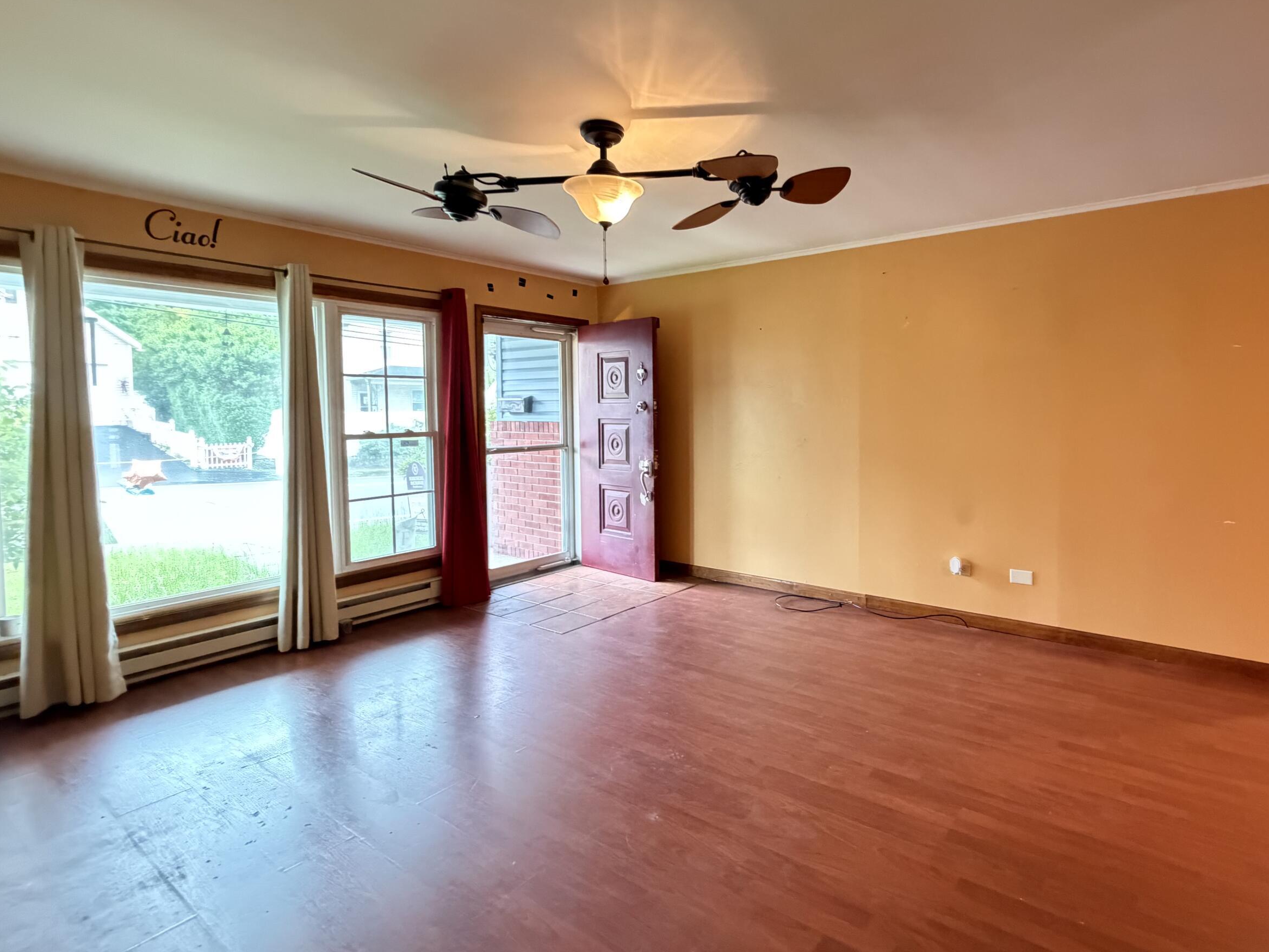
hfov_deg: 86.5
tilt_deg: -1.5
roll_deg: +0.4
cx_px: 771
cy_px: 432
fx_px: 660
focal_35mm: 18
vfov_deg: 71.4
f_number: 2.2
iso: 1600
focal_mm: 2.22
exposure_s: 1/40
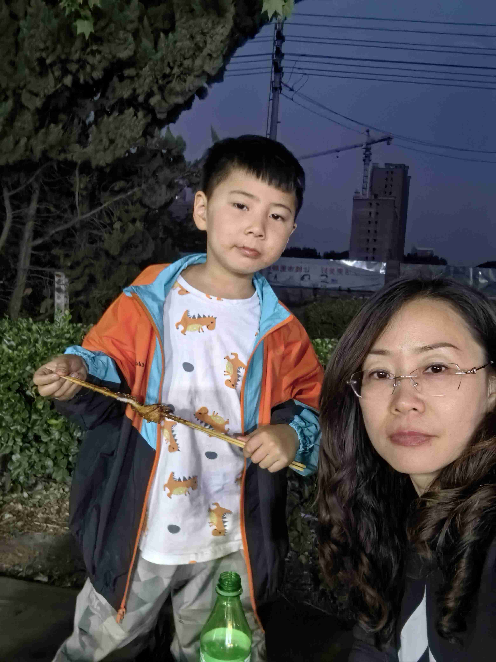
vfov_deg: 65.3
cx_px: 248
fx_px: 516
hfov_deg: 51.4
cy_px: 331
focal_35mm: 27
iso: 640
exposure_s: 1/25
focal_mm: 2.7
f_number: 2.4
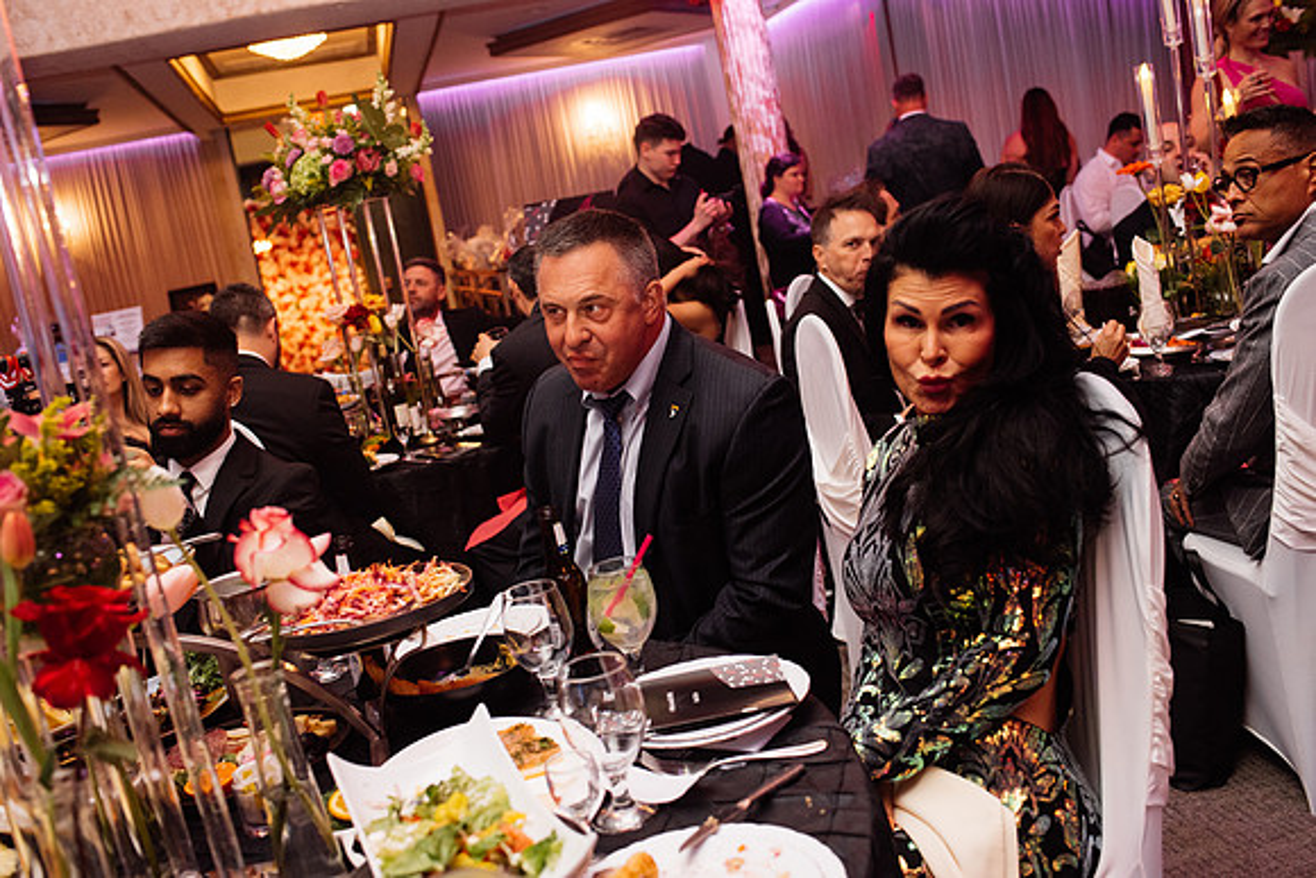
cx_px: 658
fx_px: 1280
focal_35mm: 35
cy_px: 439
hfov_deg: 54.4
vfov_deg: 37.9
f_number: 3.5
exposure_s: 1/200
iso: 2000
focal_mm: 35
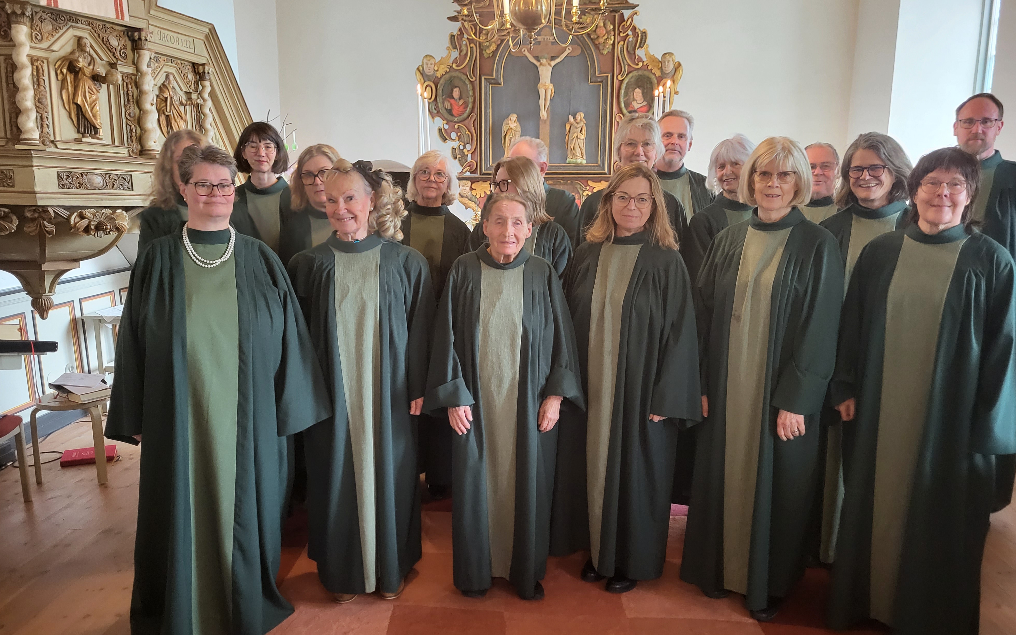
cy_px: 333
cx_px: 509
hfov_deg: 66.5
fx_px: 775
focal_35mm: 28
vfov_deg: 44.5
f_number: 1.8
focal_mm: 5.4
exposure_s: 1/50
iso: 640
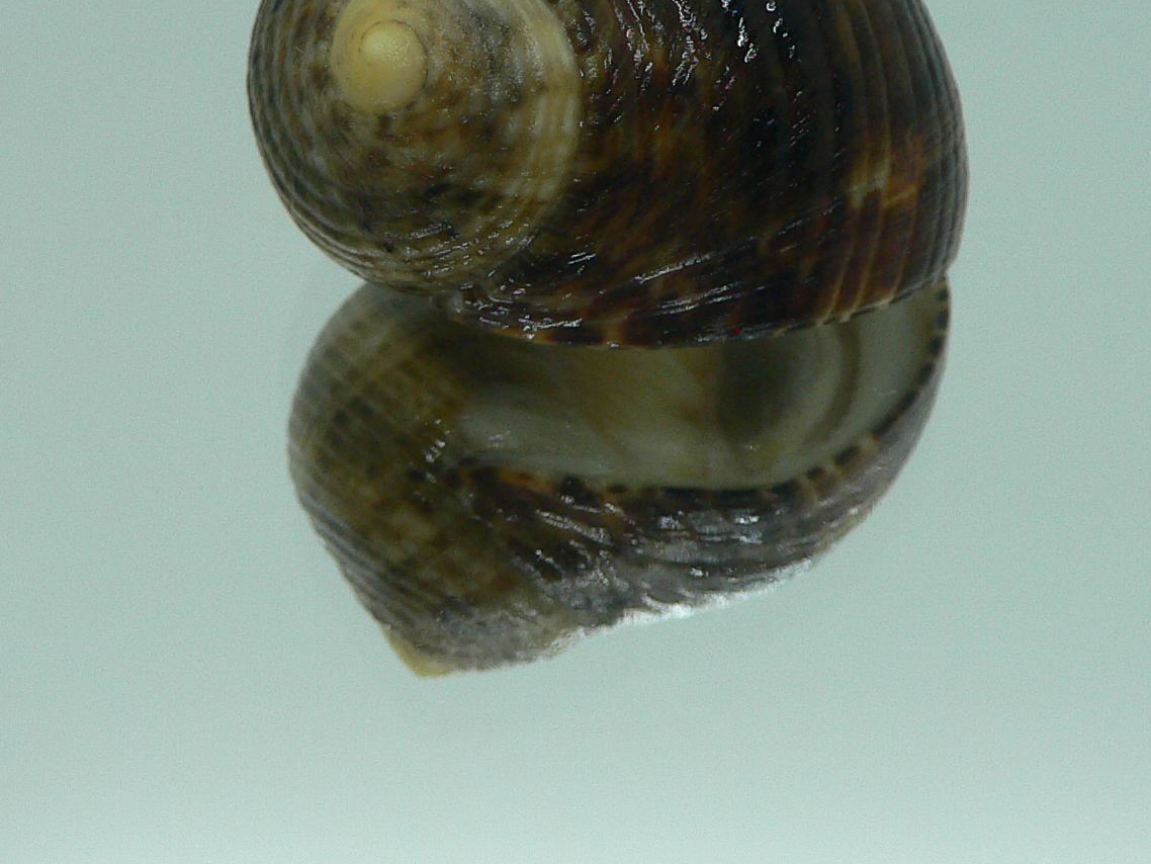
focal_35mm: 62
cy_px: 180
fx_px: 2062
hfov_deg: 31.2
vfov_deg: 23.3
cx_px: 623
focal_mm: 4.6
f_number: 2.8
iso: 100
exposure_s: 1/60
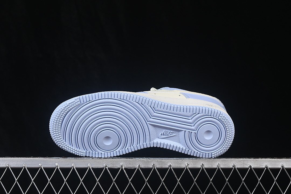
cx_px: 146
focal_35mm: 75
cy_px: 97
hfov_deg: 27.0
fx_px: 606
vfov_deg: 18.2
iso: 160
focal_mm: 50
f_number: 8
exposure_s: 1/80
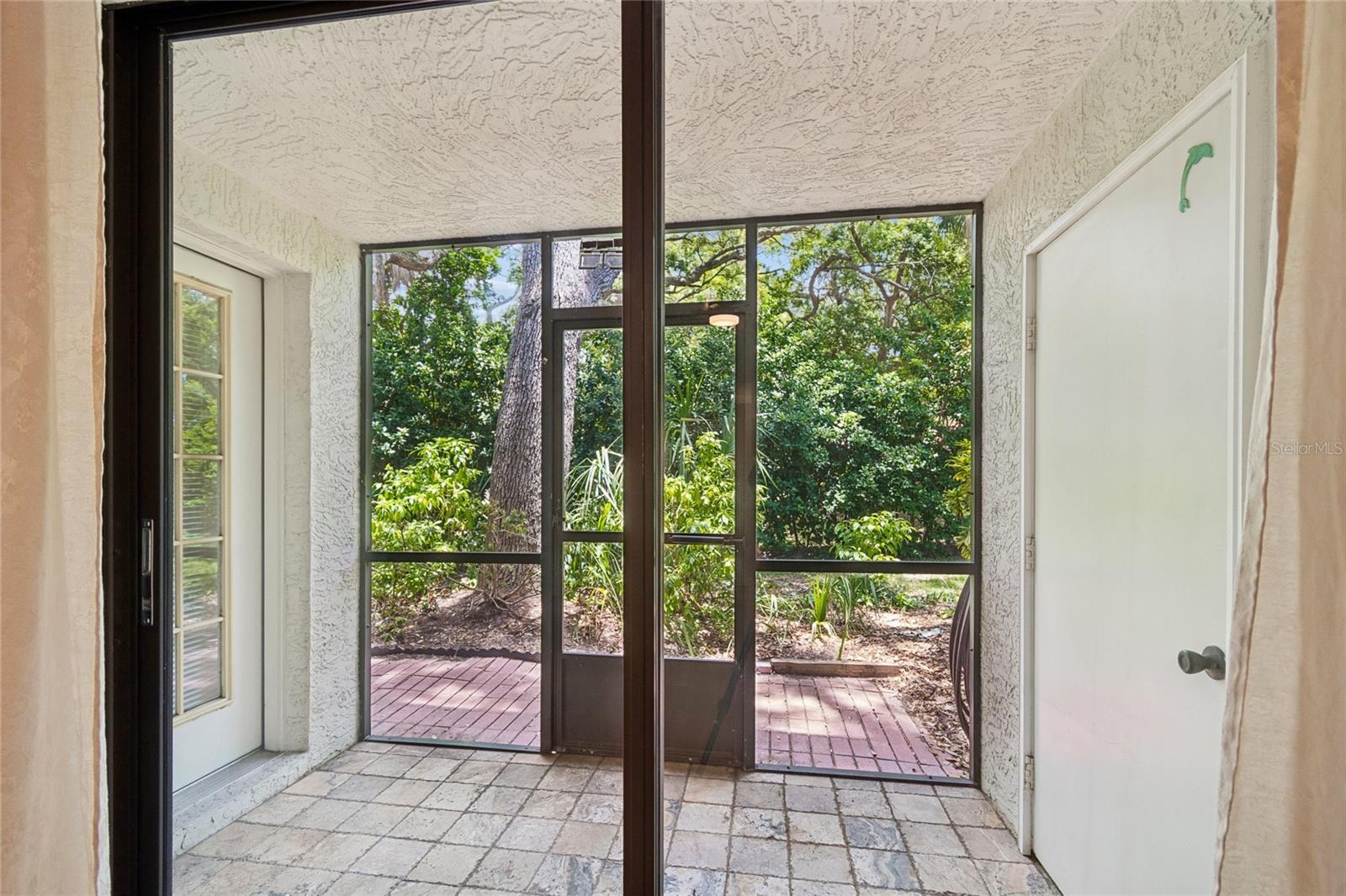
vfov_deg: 77.3
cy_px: 448
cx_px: 673
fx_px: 561
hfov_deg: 100.4
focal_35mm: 15
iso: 100
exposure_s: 1/30
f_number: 4.5
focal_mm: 10
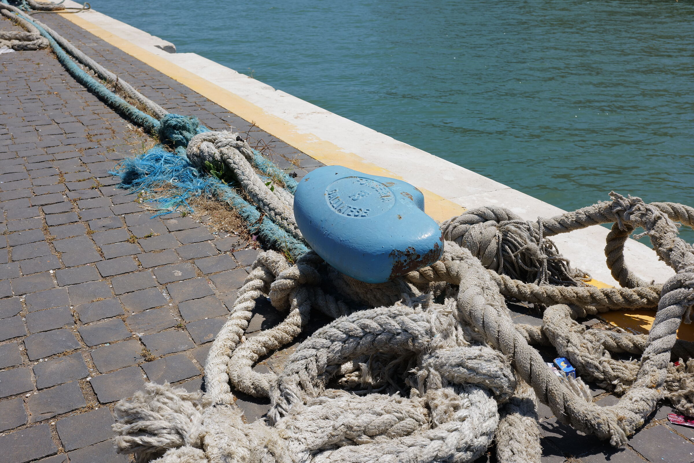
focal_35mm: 35
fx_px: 675
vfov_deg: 37.9
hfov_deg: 54.4
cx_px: 347
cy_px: 232
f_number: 14
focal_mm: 35
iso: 100
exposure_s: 1/200
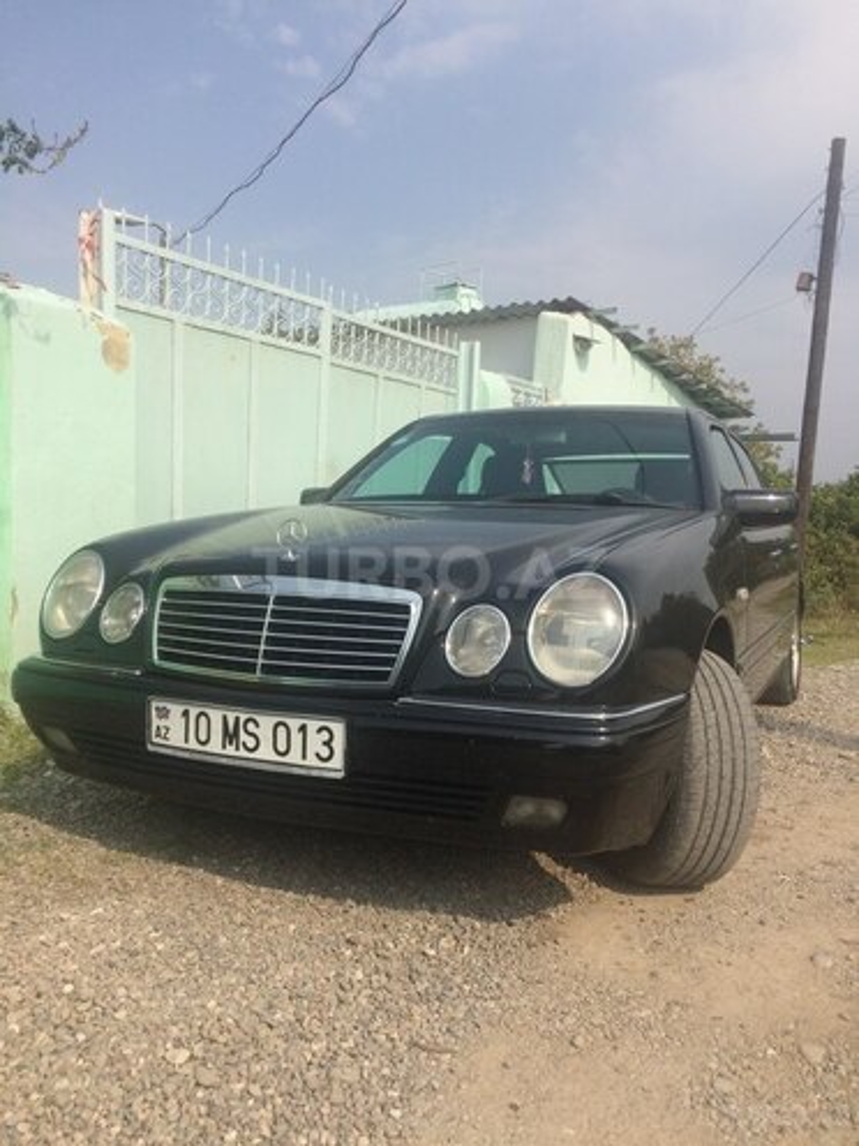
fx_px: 960
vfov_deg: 61.7
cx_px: 430
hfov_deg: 48.2
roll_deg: -1.6
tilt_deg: -7.1
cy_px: 573
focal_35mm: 29
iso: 32
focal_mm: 4.15
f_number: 2.2
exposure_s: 1/2283
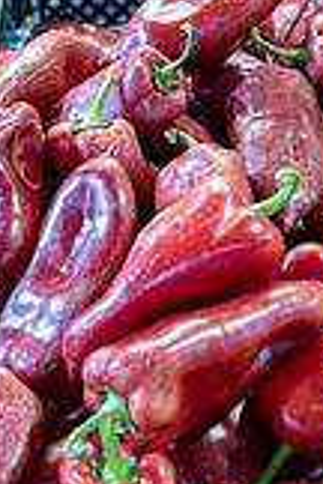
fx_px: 1723
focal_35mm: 128
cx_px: 194
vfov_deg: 16.0
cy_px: 281
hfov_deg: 10.7
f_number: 4.5
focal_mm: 46
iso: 3200
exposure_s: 1/100
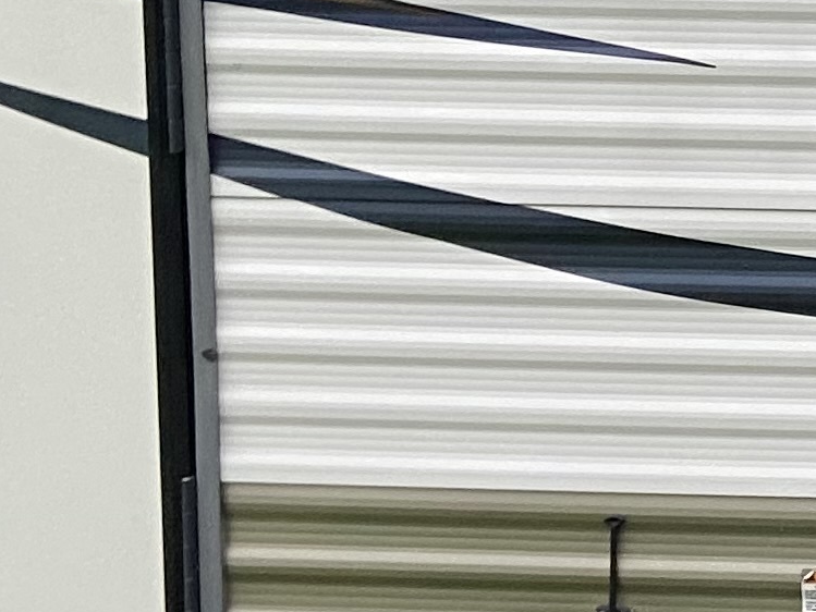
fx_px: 3301
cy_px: -70
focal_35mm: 140
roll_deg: -2.0
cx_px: 1402
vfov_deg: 10.5
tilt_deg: -10.6
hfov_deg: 12.9
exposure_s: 1/99
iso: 125
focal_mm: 4.25
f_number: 1.8
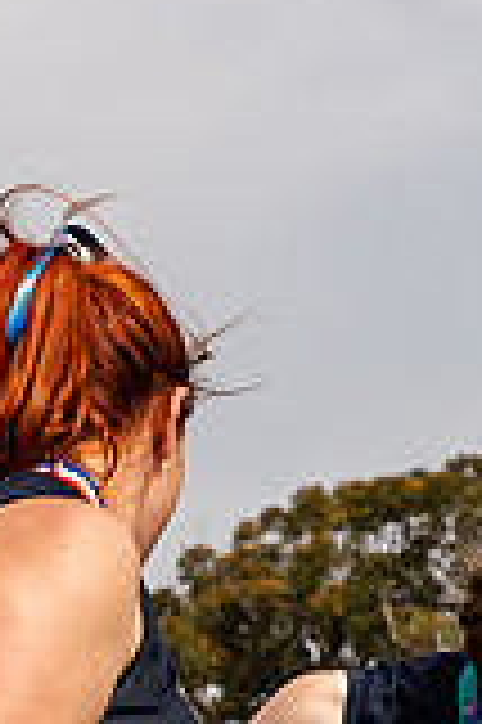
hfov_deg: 3.4
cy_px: 772
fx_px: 8050
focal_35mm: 400
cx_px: 616
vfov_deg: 5.1
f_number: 8
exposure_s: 1/800
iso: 200
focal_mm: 56
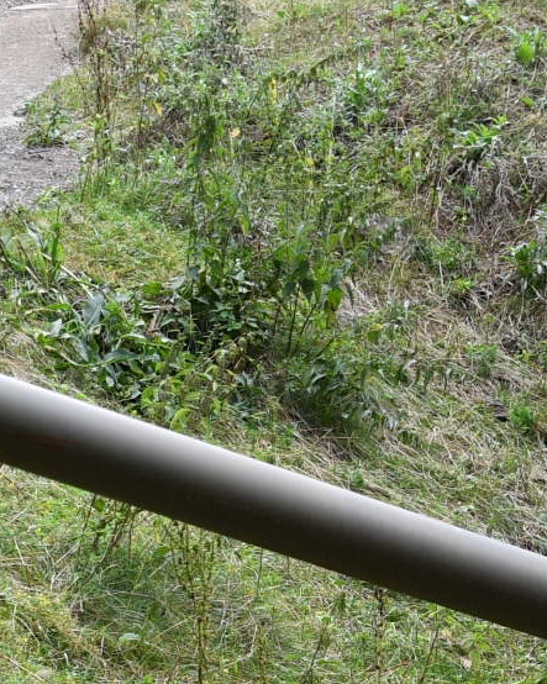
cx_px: 796
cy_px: 885
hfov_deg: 8.3
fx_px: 3704
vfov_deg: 10.3
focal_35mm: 183
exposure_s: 1/100
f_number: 5
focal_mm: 30
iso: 125
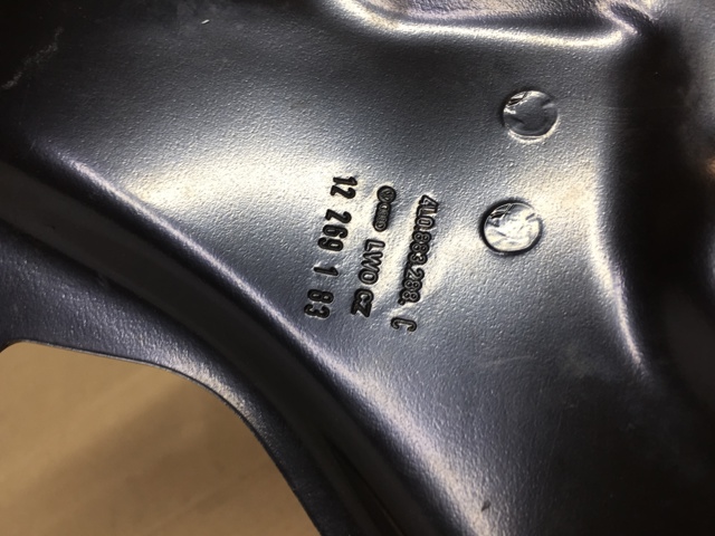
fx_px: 599
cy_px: 268
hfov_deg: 61.7
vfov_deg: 48.2
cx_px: 358
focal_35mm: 29
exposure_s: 1/50
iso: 40
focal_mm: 4.15
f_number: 2.2
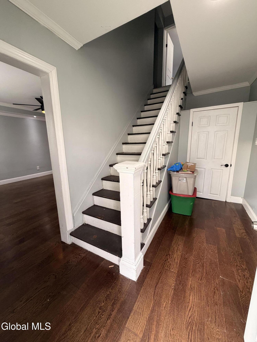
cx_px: 128
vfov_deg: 102.1
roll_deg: +1.1
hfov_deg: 85.7
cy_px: 171
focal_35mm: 14
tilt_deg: -11.8
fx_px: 139
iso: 160
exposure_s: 1/60
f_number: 2.2
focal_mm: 2.22
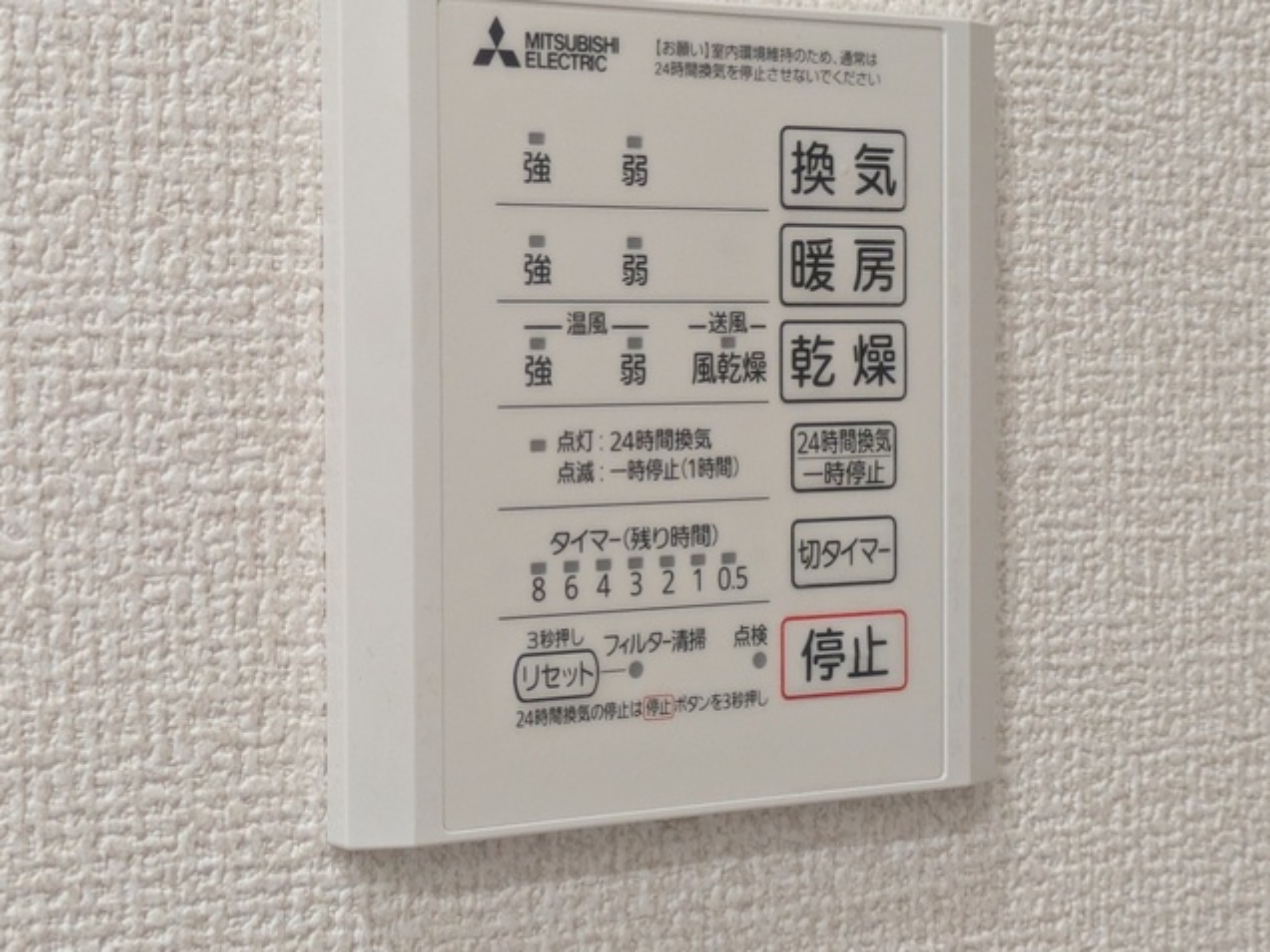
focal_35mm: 77
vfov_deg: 19.1
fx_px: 2825
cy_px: 425
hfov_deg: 25.3
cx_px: 627
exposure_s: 1/100
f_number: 1.89
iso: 320
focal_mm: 5.43
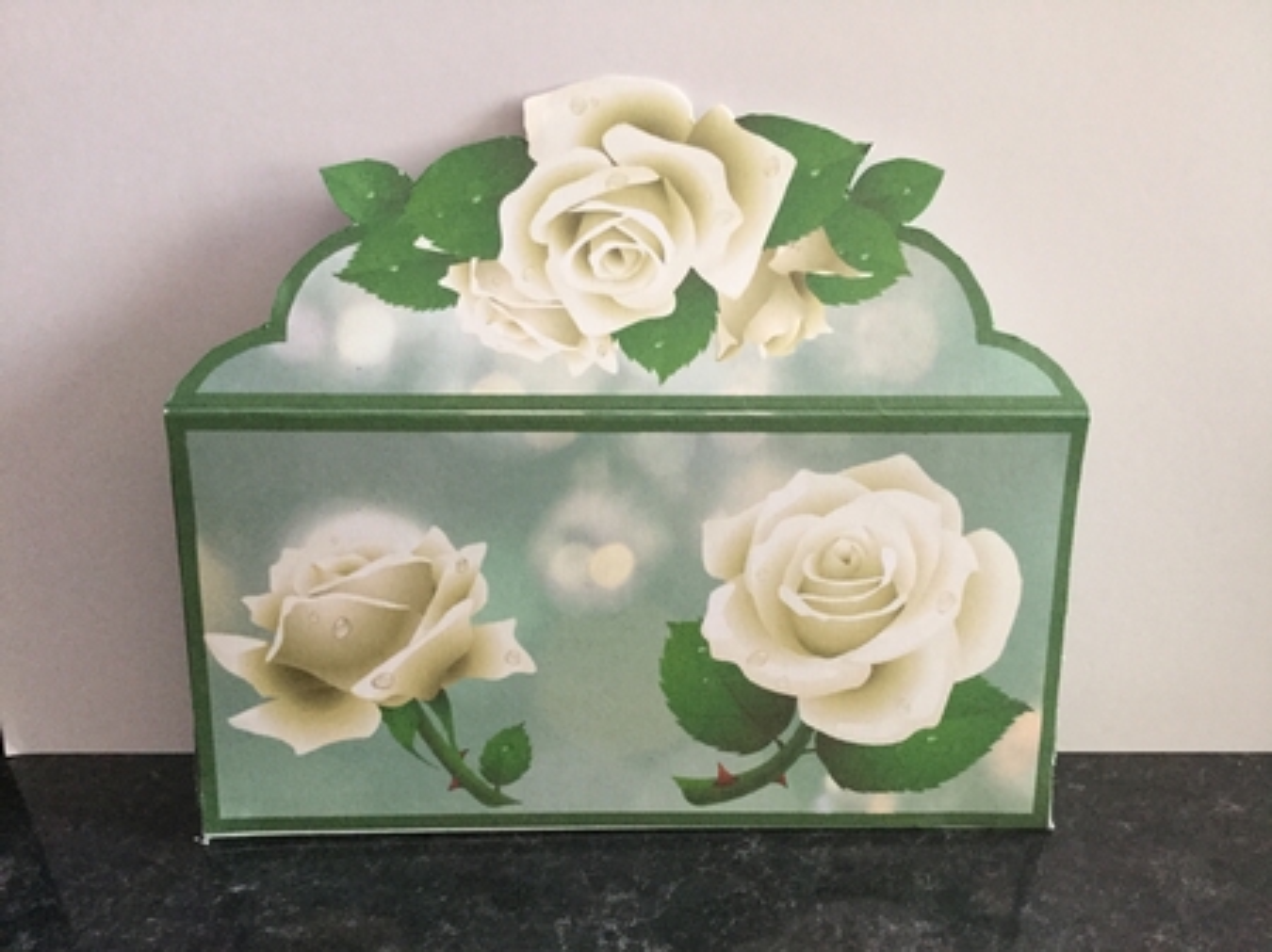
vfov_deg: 45.4
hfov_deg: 58.4
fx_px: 1139
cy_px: 476
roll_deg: +0.0
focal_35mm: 31
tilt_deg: -23.0
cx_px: 636
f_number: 2.4
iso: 200
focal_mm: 3.3
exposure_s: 1/25
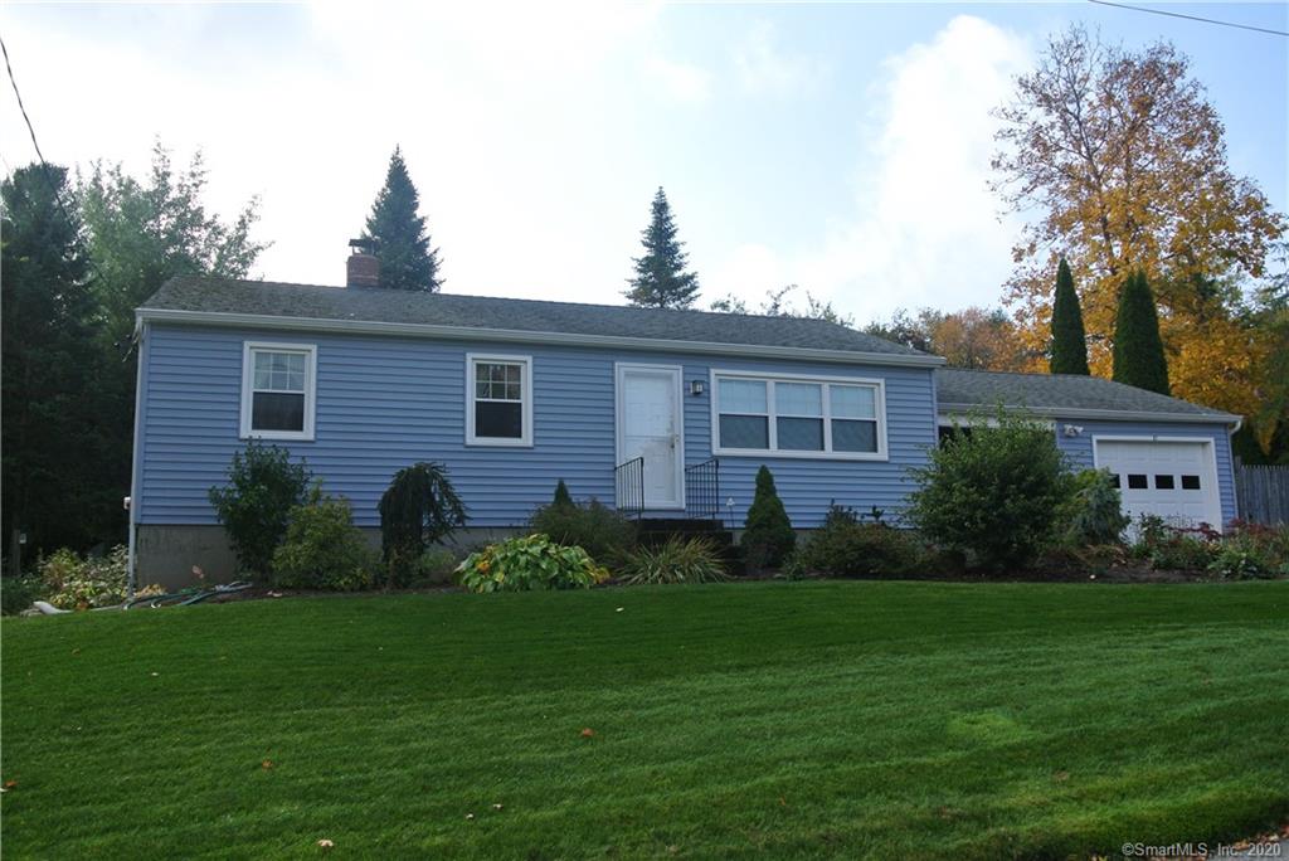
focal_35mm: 30
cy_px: 430
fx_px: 1075
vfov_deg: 43.7
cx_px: 644
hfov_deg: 61.9
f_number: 4.5
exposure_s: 1/500
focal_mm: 11.4
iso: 100
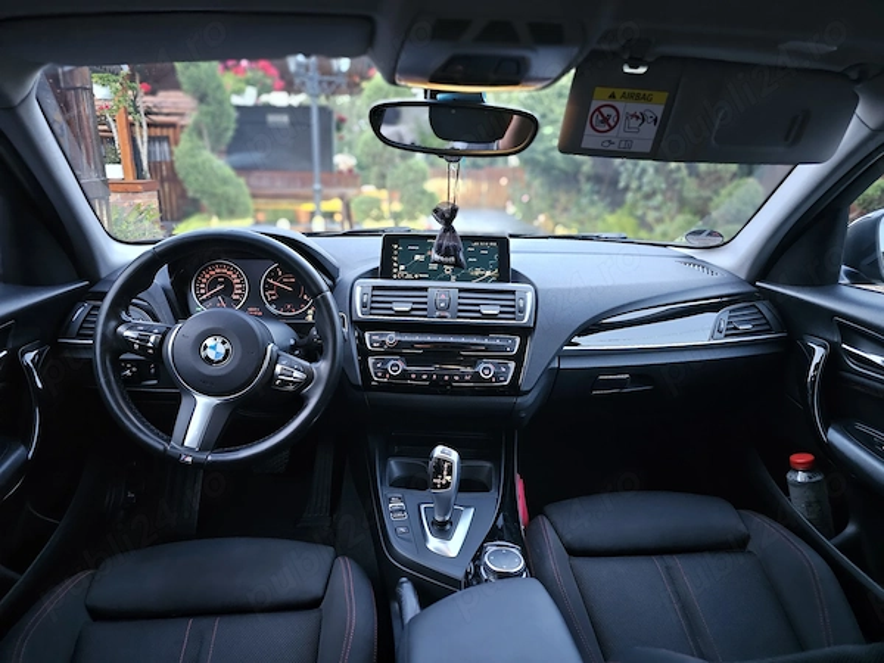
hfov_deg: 73.9
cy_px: 332
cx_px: 442
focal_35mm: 23
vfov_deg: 58.9
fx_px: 587
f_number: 1.7
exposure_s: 1/25
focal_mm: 6.3
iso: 1250
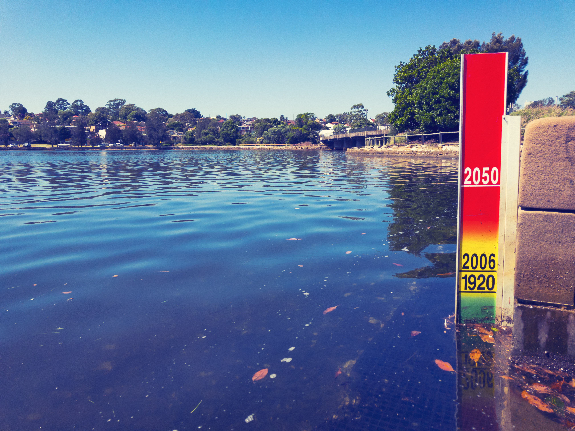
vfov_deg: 49.7
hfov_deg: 63.4
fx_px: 465
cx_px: 288
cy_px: 216
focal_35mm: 28
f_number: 1.8
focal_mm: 3.99
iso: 20
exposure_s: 1/2000
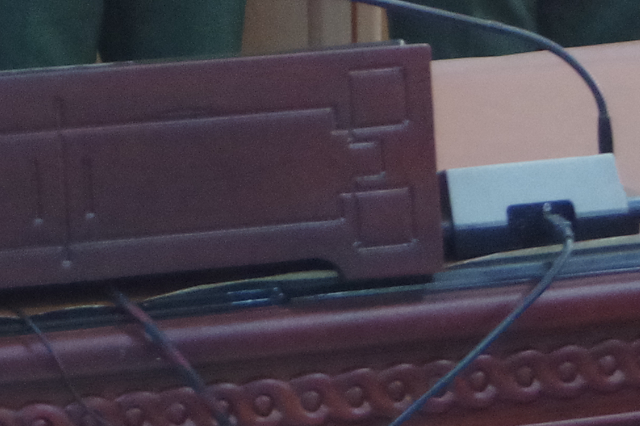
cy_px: -592
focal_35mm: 236
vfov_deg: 5.6
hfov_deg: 8.5
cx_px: -386
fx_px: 4195
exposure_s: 1/20
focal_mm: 28
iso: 1600
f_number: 4
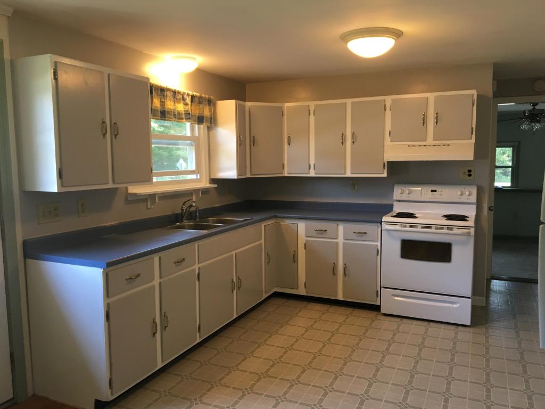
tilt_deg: -5.4
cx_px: 272
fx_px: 457
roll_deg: +1.0
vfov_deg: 48.2
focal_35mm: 29
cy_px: 204
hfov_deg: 61.7
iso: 40
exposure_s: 1/30
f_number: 2.2
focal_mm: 4.15
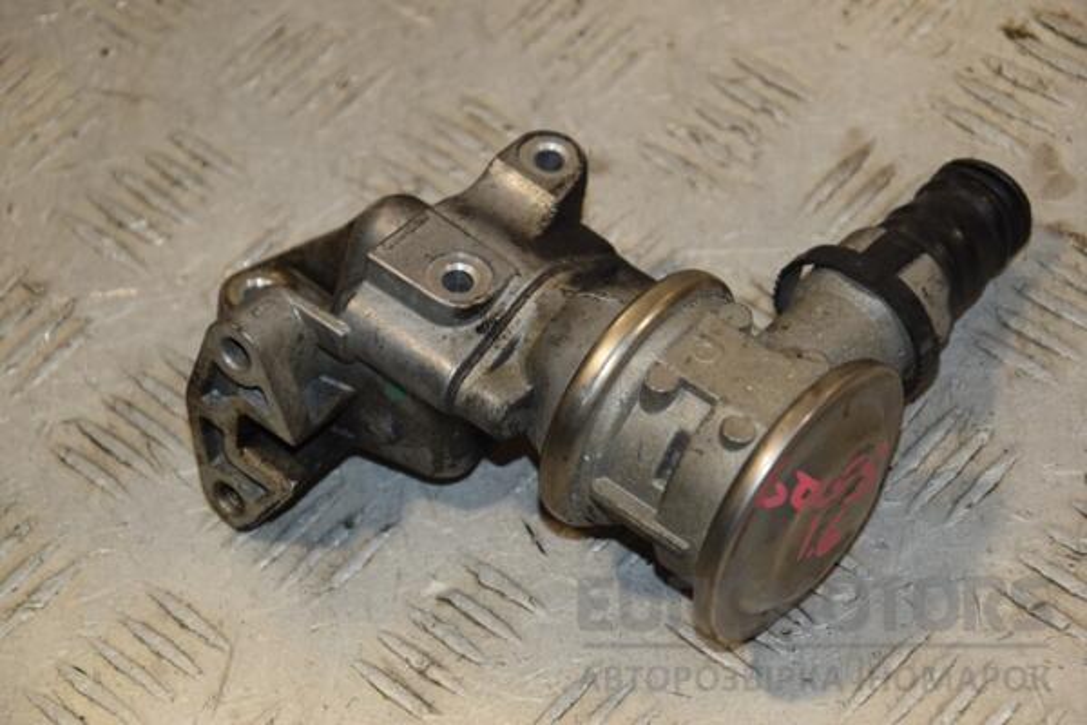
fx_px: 4167
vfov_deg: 9.9
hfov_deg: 14.9
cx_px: 544
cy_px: 362
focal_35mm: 138
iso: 800
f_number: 6.3
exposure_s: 1/200
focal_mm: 92
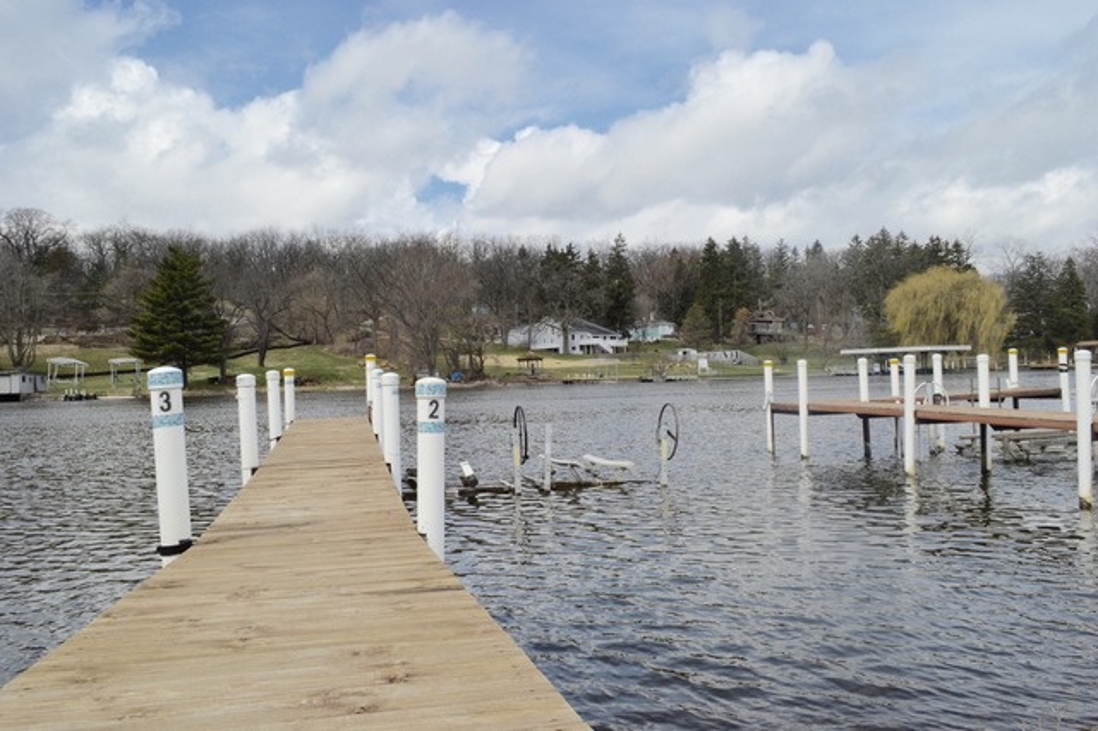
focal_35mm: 27
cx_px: 549
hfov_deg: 67.4
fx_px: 823
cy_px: 366
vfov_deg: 47.9
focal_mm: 18
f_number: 11
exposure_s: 1/500
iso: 280
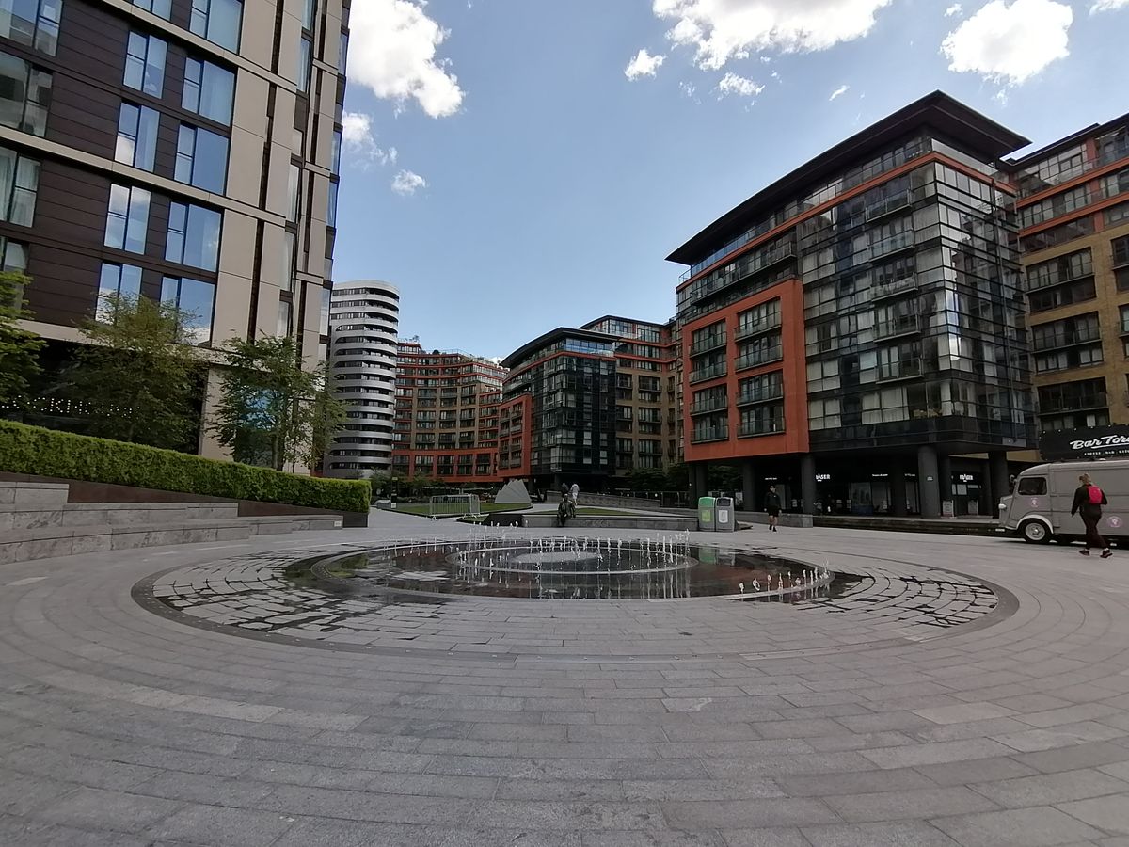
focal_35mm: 17
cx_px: 564
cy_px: 424
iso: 50
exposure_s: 1/970
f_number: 2.4
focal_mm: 3.62
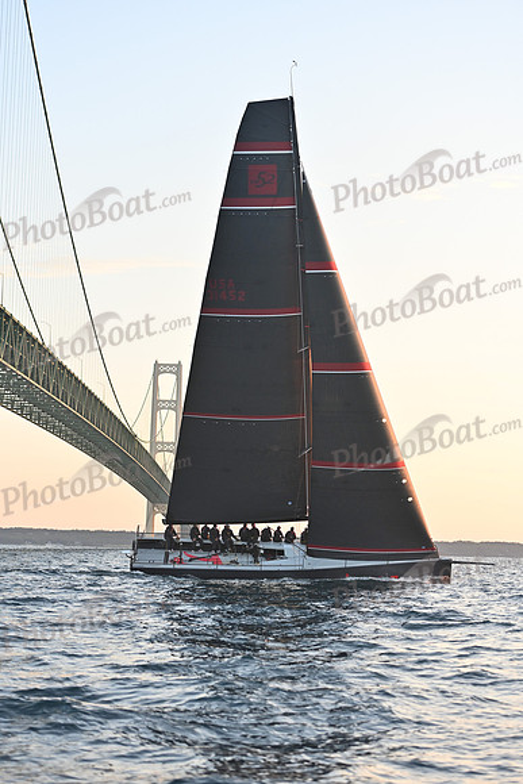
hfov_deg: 19.5
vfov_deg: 28.8
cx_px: 262
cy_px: 392
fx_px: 1524
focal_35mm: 70
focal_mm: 70
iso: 800
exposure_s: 1/640
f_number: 3.5
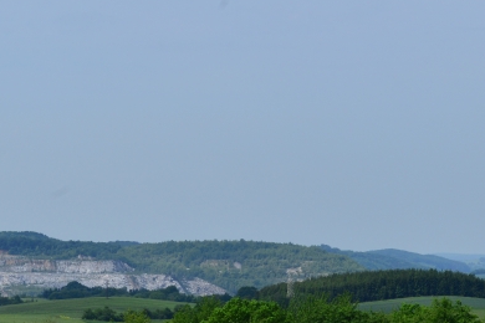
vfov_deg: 7.4
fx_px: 2479
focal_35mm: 184
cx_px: -81
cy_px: 291
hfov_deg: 11.0
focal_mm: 70
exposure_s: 1/400
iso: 200
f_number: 11
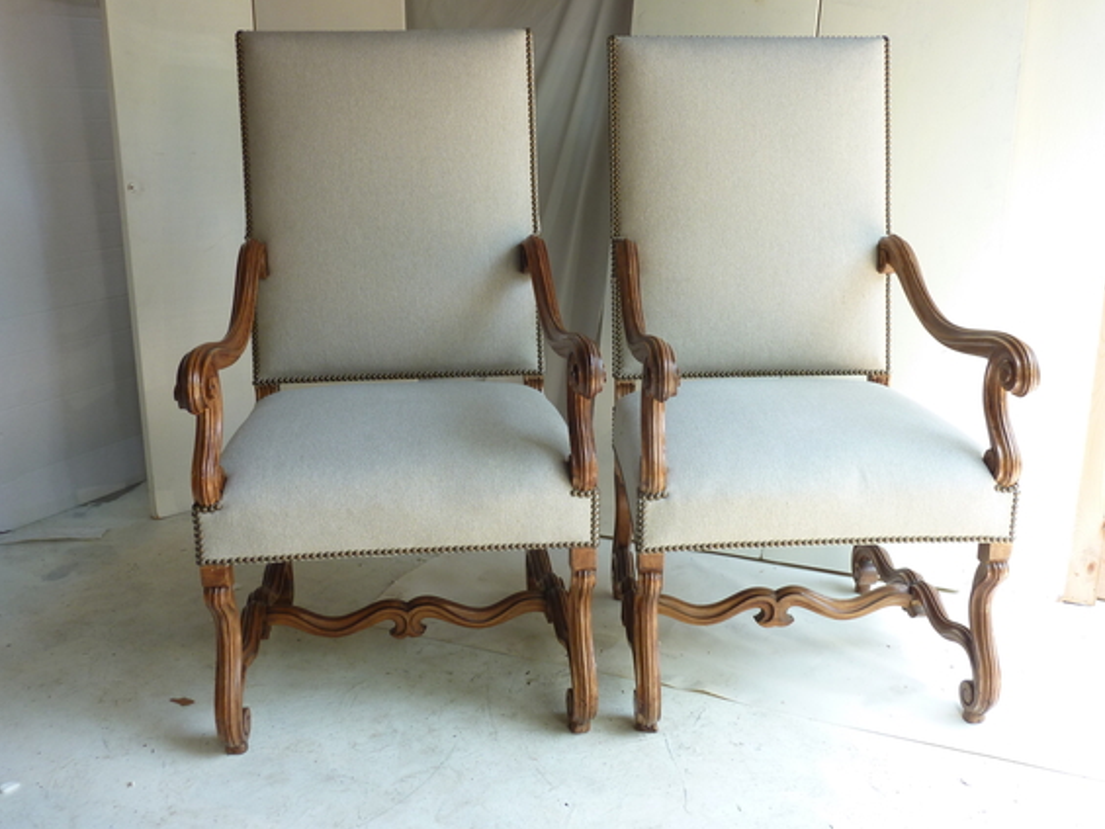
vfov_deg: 41.8
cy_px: 416
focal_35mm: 34
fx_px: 1086
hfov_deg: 53.9
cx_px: 567
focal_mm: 5.3
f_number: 3.5
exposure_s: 1/40
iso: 80
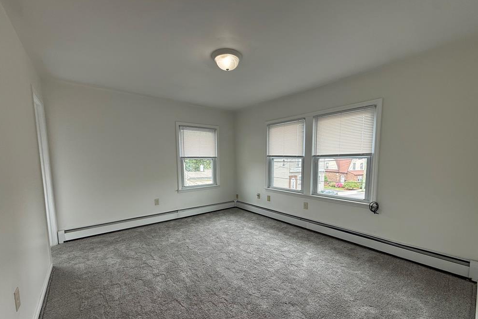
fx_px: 199
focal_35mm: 15
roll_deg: +0.3
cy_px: 179
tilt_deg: -5.2
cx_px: 243
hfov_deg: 100.4
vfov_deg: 77.0
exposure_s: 1/120
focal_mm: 2.22
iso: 50
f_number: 2.2
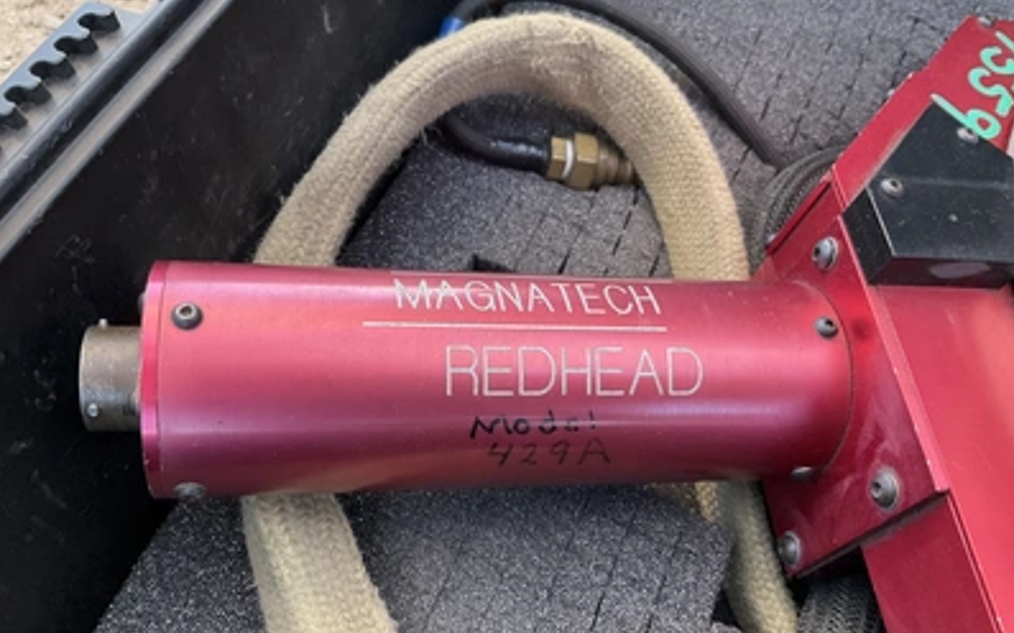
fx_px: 857
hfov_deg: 61.2
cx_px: 506
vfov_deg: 40.5
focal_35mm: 31
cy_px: 362
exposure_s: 1/60
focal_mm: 3
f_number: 1.8
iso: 125
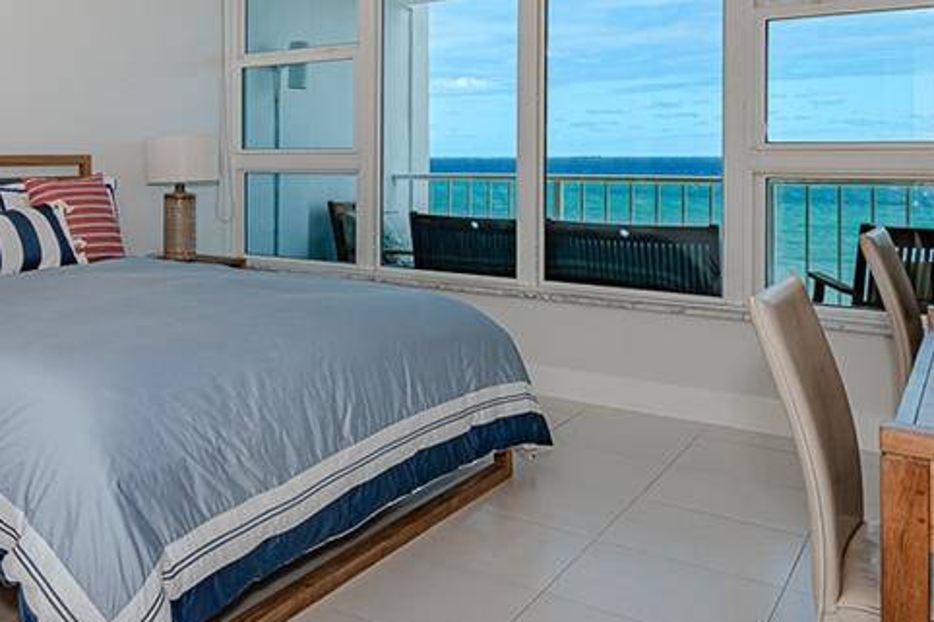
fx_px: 882
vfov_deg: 38.2
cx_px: 105
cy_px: 180
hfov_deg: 50.0
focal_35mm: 34
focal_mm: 16
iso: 200
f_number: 9
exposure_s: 1/200
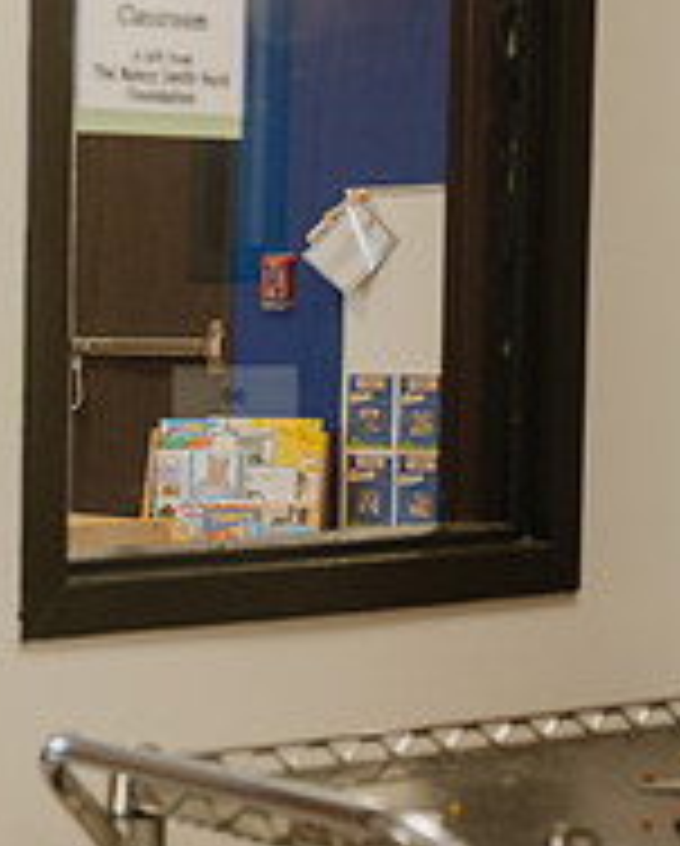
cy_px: 497
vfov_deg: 18.4
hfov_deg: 13.4
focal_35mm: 104
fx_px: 2610
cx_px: -531
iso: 1000
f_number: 2.8
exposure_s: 1/200
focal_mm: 36
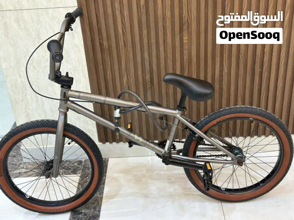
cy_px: 110
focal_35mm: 48
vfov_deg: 30.3
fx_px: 408
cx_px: 147
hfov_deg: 39.7
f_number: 1.78
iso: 160
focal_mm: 6.86
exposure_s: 1/100
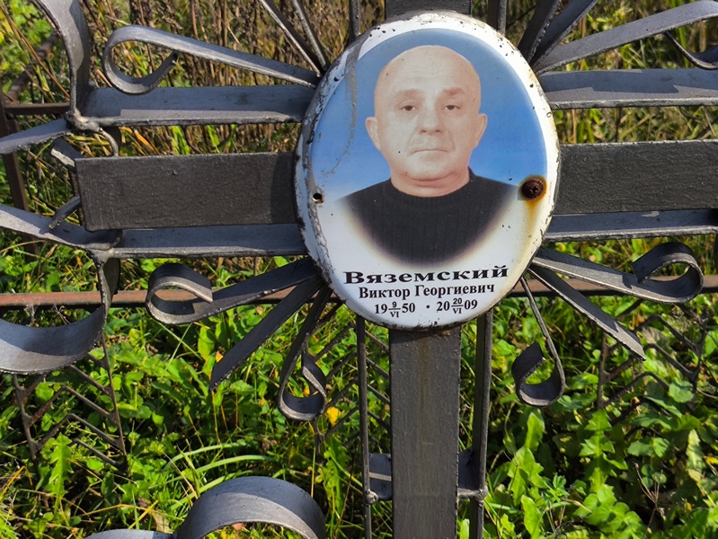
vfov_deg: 29.1
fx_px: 1038
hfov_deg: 38.2
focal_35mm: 50
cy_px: 270
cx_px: 359
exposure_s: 1/1351
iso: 50
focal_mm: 4.71
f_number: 1.7
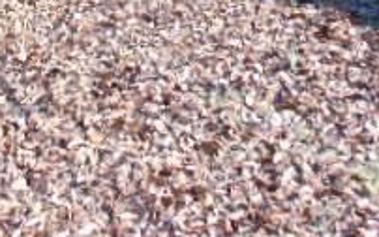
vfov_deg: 14.0
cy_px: -167
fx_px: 867
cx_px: 21
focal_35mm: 84
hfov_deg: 23.8
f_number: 7.7
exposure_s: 1/320
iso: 400
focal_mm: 4.5
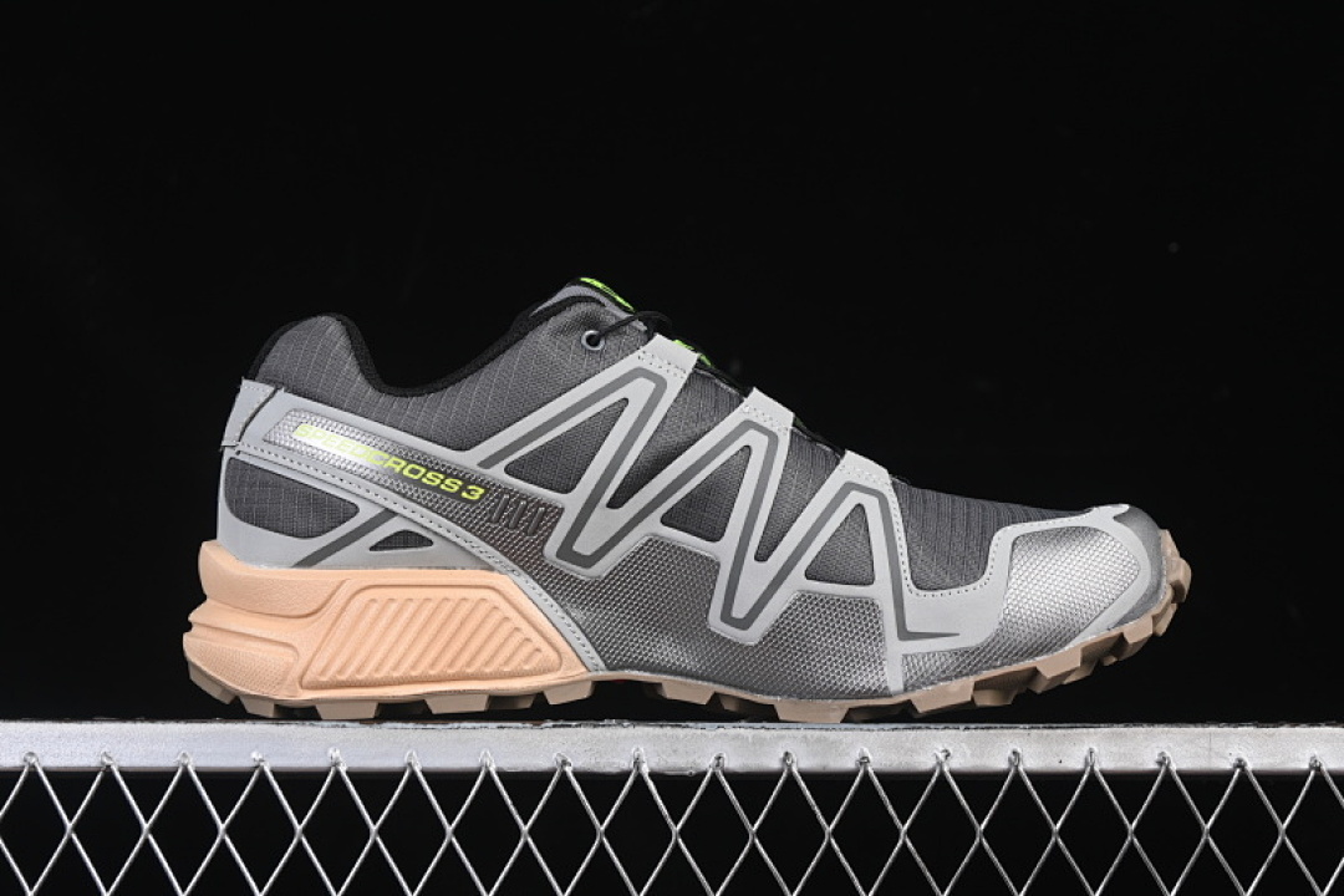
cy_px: 448
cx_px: 672
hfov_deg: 27.0
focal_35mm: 75
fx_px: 2800
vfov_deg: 18.2
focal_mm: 50
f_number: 7.1
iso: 160
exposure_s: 1/60
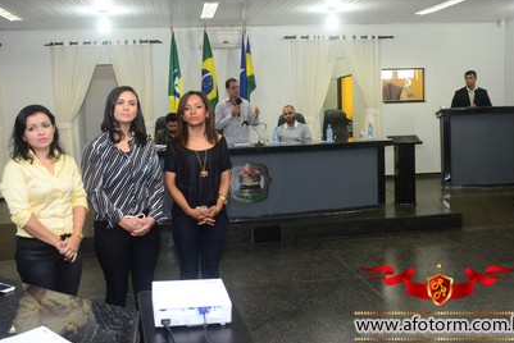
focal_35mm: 37
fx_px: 529
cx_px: 247
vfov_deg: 36.0
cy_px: 155
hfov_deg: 51.8
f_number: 4
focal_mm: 22
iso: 800
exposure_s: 1/80
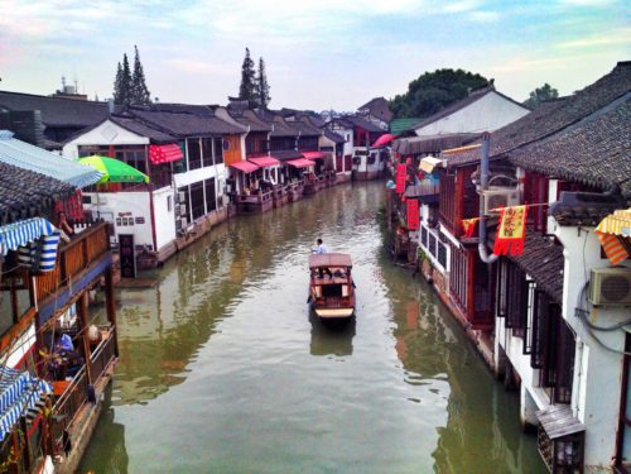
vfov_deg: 40.7
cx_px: 316
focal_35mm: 35
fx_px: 638
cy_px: 237
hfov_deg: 52.6
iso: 50
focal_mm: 4.28
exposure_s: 1/297
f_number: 2.4
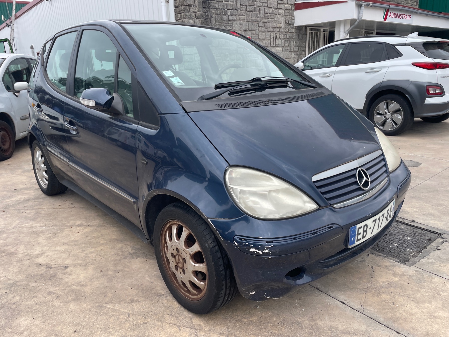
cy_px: 168
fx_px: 337
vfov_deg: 53.1
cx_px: 224
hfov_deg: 67.3
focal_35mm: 26
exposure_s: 1/707
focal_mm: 4.2
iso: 32
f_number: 1.6
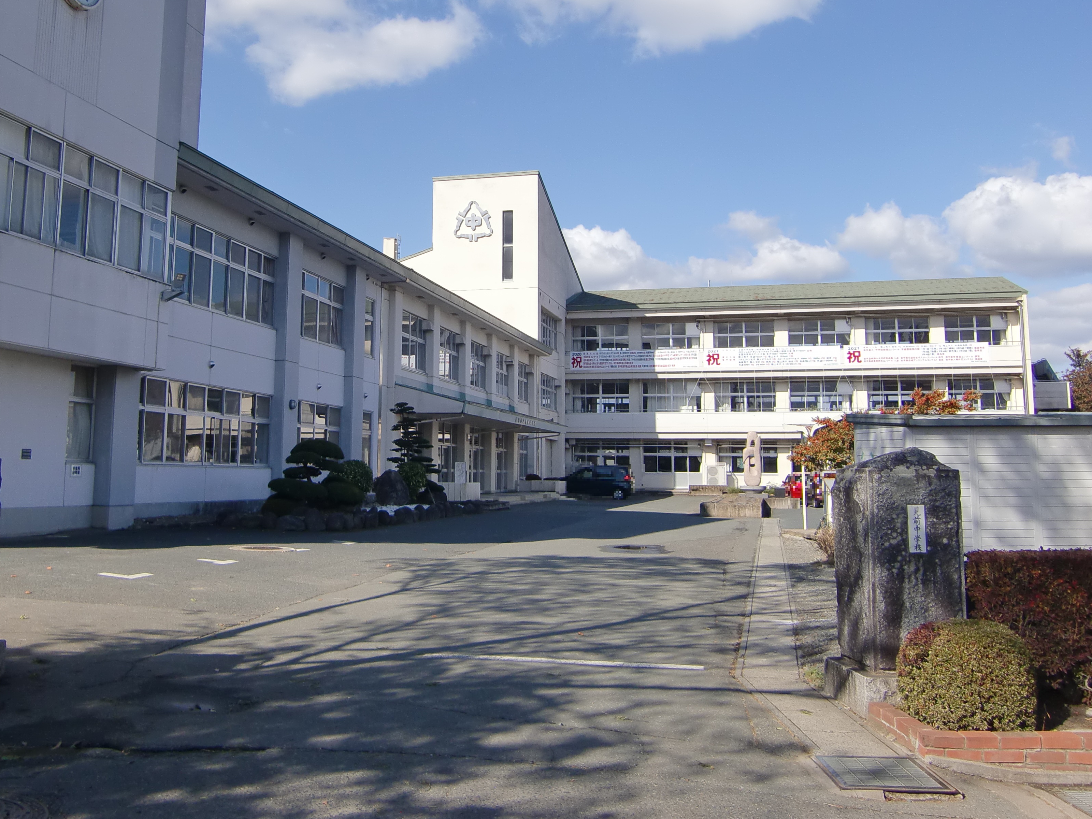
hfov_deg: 52.3
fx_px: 1104
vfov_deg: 40.4
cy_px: 311
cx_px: 448
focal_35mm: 35
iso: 64
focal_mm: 4.9
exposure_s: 1/200
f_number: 7
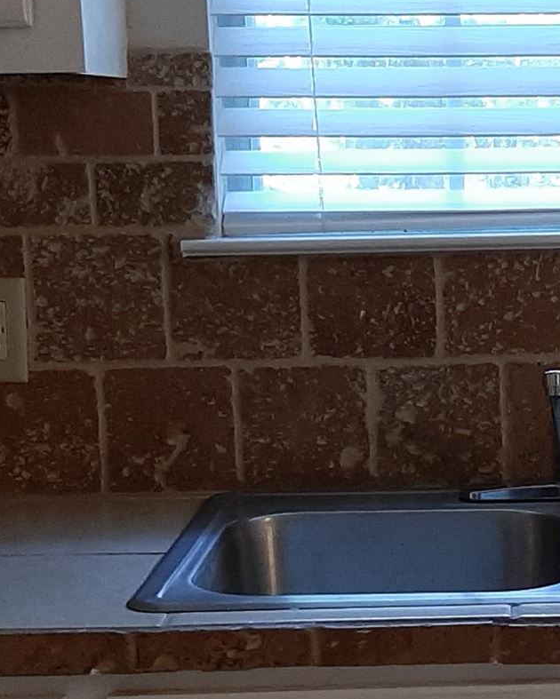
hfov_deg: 15.3
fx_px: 2050
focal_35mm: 99
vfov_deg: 19.3
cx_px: 567
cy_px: 471
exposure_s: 1/60
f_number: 1.7
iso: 125
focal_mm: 3.93
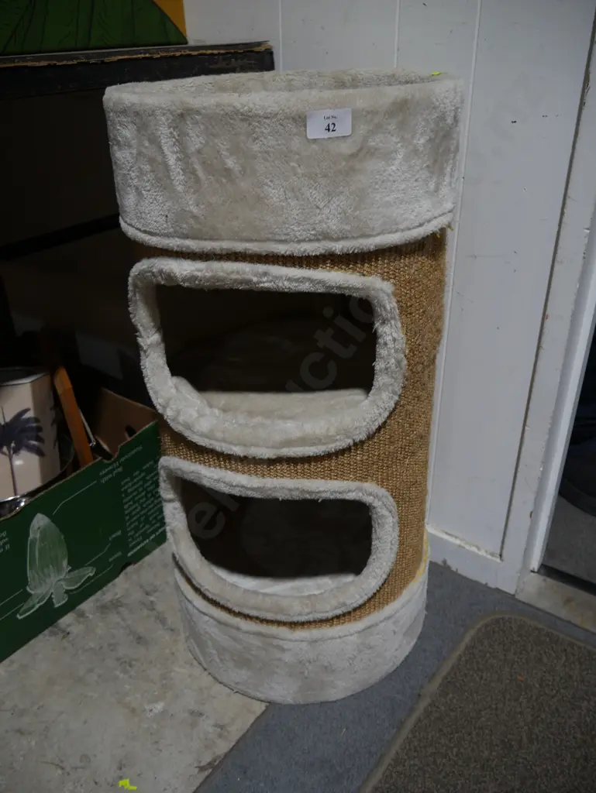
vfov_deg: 63.4
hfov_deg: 49.8
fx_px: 642
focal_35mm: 28
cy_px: 396
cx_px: 298
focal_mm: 14
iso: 200
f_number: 3.5
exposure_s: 1/100
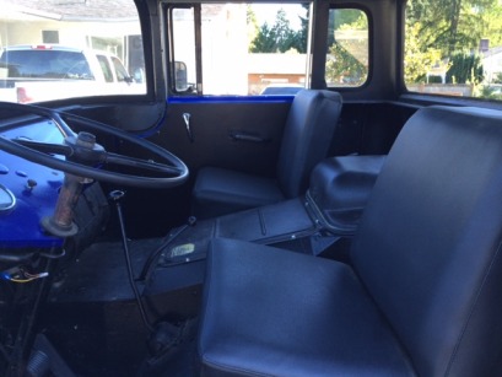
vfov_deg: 48.3
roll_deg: +0.5
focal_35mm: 29
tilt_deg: -14.5
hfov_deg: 61.6
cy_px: 188
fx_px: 421
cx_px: 251
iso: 64
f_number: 2.2
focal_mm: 4.15
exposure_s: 1/120
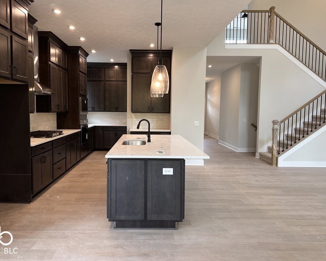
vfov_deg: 54.9
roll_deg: +1.7
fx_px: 251
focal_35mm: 26
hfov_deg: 65.9
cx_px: 146
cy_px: 128
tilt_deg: -3.7
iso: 125
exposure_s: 1/120
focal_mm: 6.86
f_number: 1.78
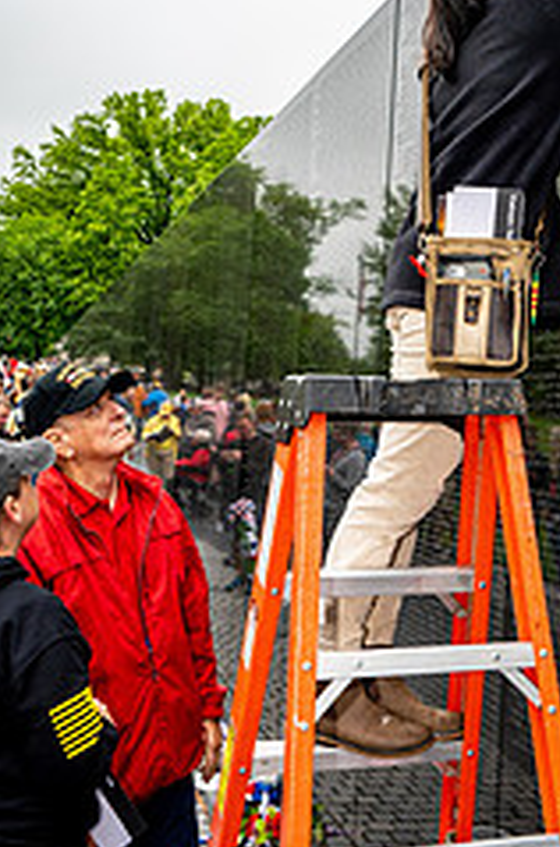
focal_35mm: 50
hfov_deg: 26.6
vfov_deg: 39.5
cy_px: 337
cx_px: 385
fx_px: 1173
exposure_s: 1/640
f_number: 8
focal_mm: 26.5
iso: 640
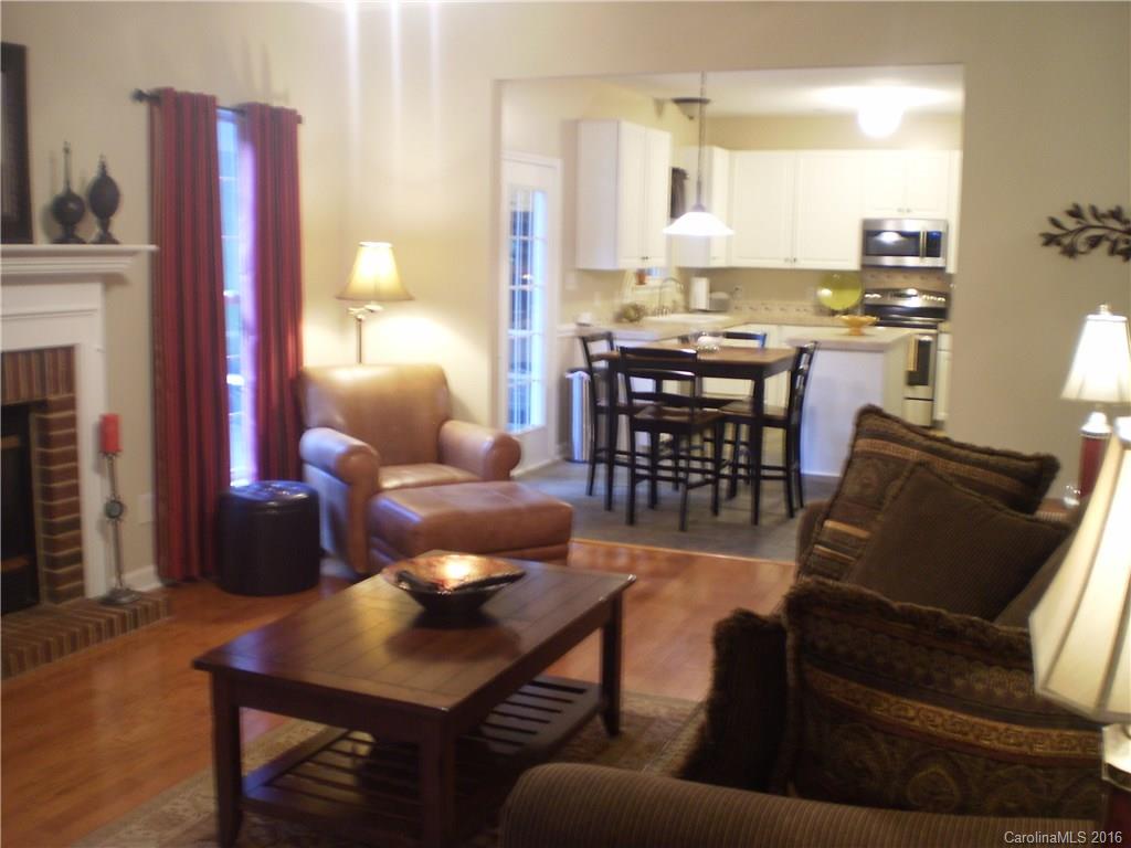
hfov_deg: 51.4
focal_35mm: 36
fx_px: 1176
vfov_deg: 39.7
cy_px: 424
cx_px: 566
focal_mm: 6.3
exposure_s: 1/3
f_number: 3.1
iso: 125
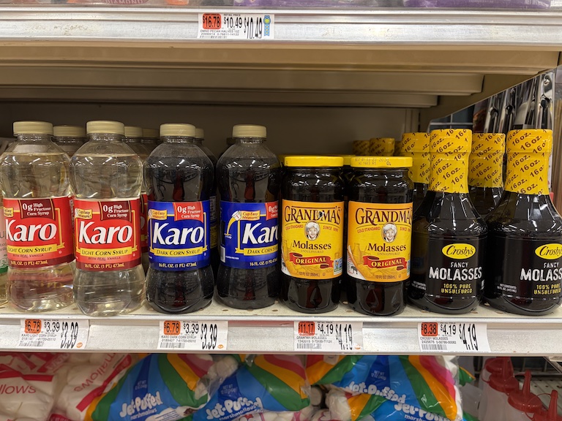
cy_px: 210
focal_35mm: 26
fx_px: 422
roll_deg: -0.3
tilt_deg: -9.0
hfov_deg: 67.3
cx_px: 281
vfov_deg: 53.1
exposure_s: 1/60
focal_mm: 5.96
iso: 125
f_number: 1.6
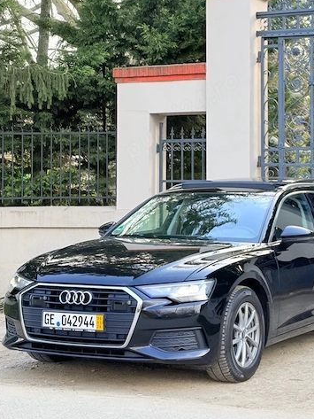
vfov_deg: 22.2
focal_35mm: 88
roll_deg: +0.2
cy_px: 137
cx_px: 217
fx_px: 1064
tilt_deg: +3.0
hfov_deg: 16.7
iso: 50
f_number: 1.6
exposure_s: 1/441
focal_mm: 5.96
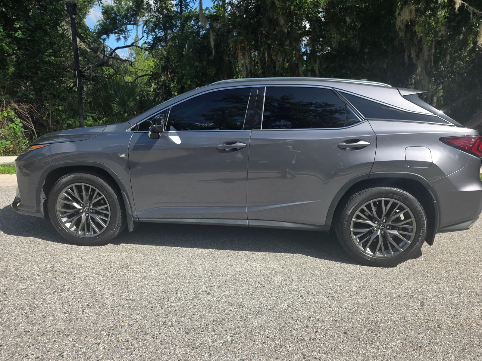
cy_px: 180
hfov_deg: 73.9
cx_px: 241
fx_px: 320
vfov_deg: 58.9
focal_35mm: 23
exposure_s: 1/3009
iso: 80
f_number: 1.7
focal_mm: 6.25
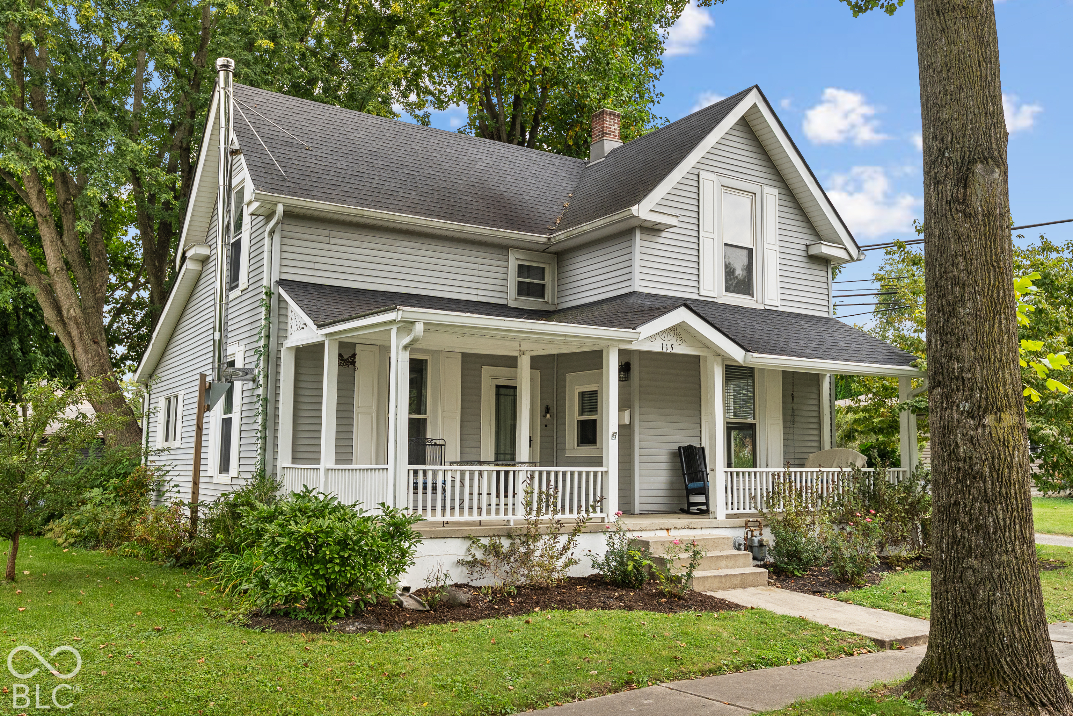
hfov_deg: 60.3
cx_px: 536
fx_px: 924
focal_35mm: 31
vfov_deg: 42.3
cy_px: 358
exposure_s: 1/400
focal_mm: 20.9
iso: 320
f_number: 5.6
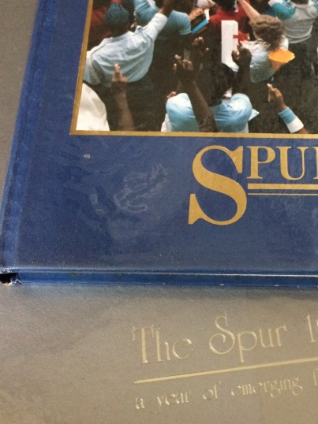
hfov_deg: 30.9
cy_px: 175
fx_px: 564
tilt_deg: -67.1
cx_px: 240
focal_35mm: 46
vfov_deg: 41.1
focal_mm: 4.15
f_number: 2.2
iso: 320
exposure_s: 1/15
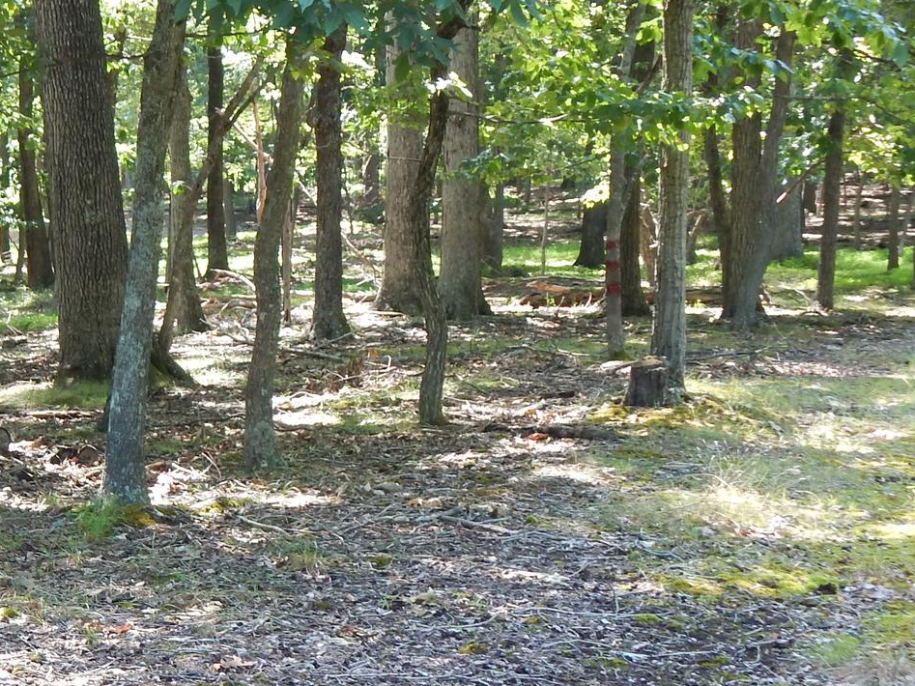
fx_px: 2458
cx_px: 82
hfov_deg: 20.6
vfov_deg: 15.7
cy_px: 615
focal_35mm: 93
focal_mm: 7.7
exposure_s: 1/40
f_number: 3.6
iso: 125
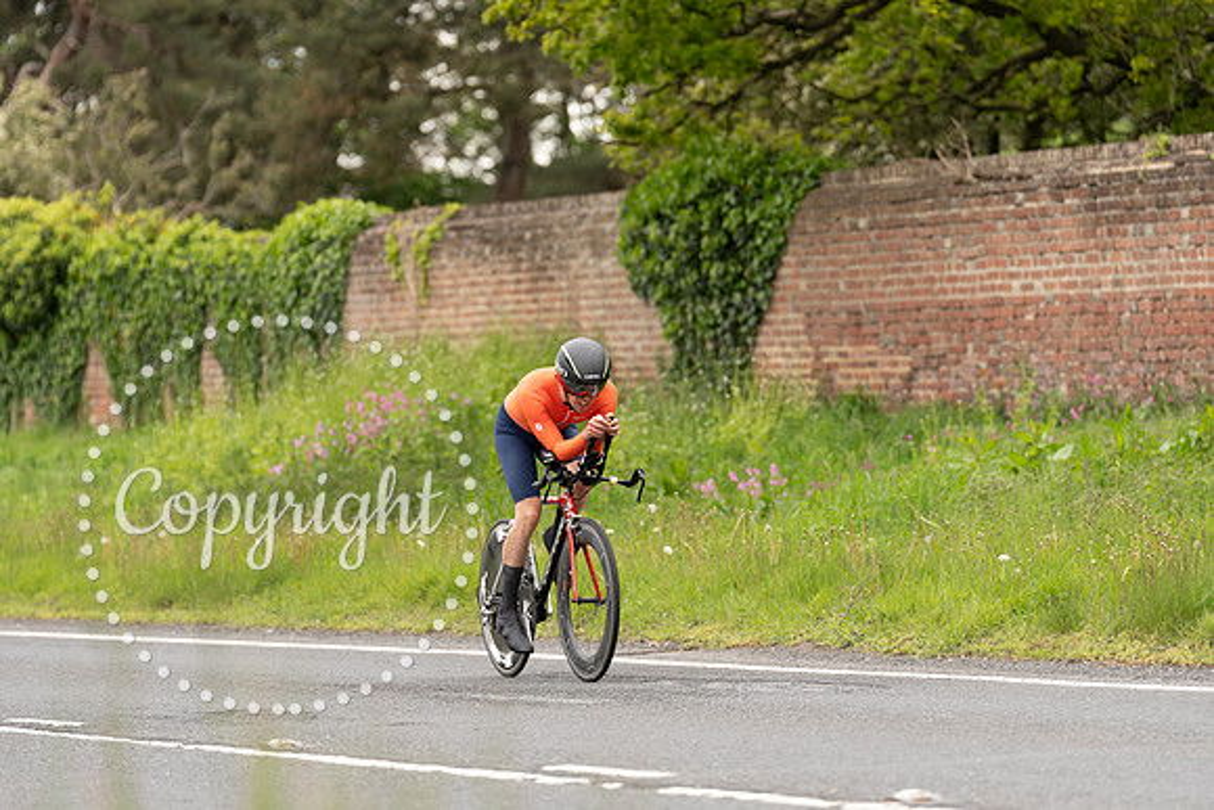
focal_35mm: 200
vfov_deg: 6.9
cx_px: 607
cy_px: 405
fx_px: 6746
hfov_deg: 10.3
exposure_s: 1/1000
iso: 400
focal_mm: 200
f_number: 3.5
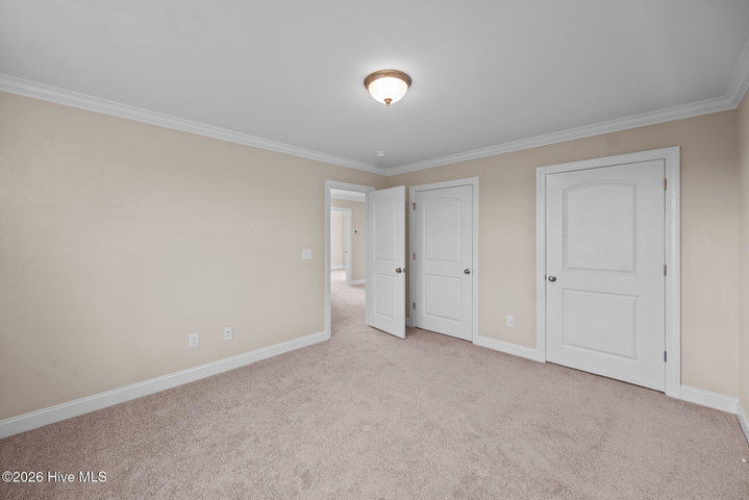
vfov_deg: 81.3
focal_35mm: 14
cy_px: 250
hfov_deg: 104.2
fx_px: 291
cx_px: 374
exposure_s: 1/1.67
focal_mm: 14
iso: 100
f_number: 8
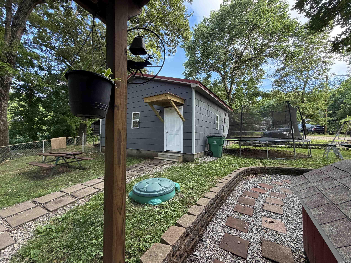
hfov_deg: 102.1
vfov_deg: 85.7
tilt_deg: +0.8
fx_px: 142
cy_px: 132
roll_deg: -1.0
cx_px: 176
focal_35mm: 14
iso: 160
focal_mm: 2.22
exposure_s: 1/121
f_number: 2.2
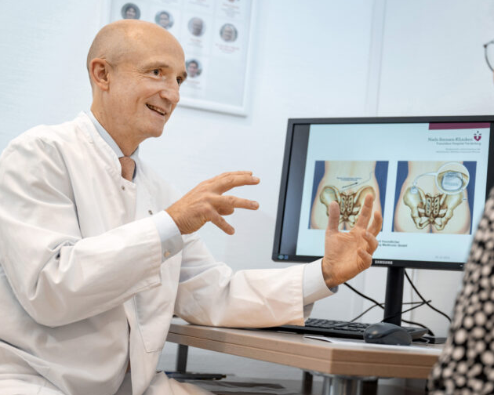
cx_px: 263
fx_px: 936
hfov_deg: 29.6
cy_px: 198
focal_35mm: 64
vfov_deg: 23.8
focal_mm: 56
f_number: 3.2
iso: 320
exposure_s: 1/160
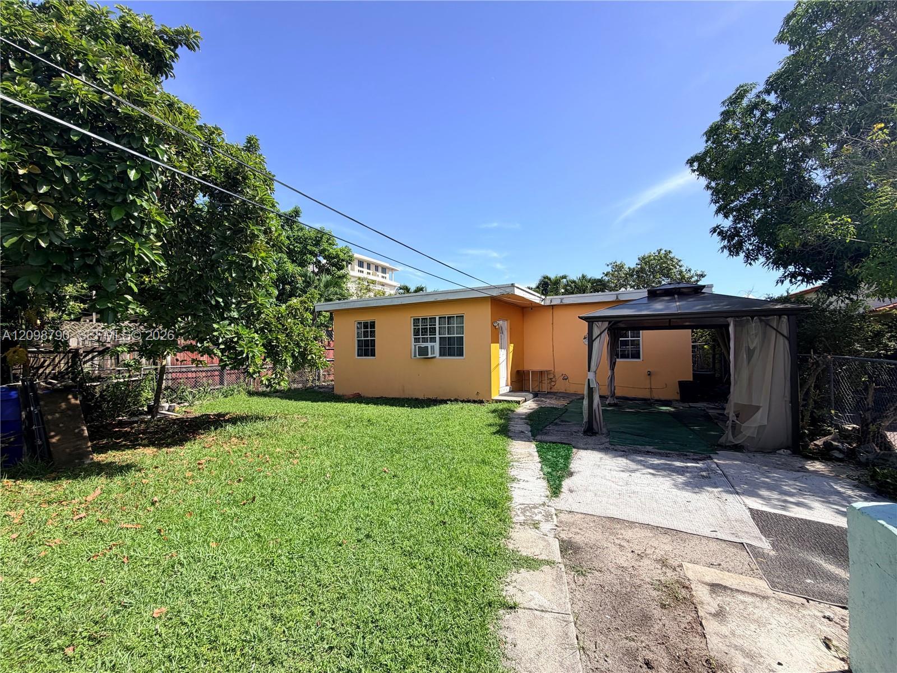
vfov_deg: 85.7
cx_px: 448
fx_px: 363
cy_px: 336
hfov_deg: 102.1
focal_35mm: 14
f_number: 2.2
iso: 25
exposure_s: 1/770
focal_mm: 2.22
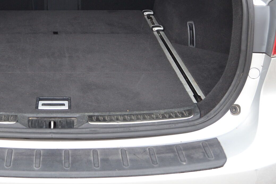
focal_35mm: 61
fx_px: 467
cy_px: 17
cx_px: 47
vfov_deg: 21.7
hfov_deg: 31.8
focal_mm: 22
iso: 400
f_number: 5.6
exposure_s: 1/125
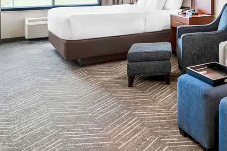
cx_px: 192
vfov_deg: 31.2
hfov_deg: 45.6
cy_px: -1
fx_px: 249
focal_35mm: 40
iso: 500
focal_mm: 11.5
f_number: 8
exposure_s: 1/5
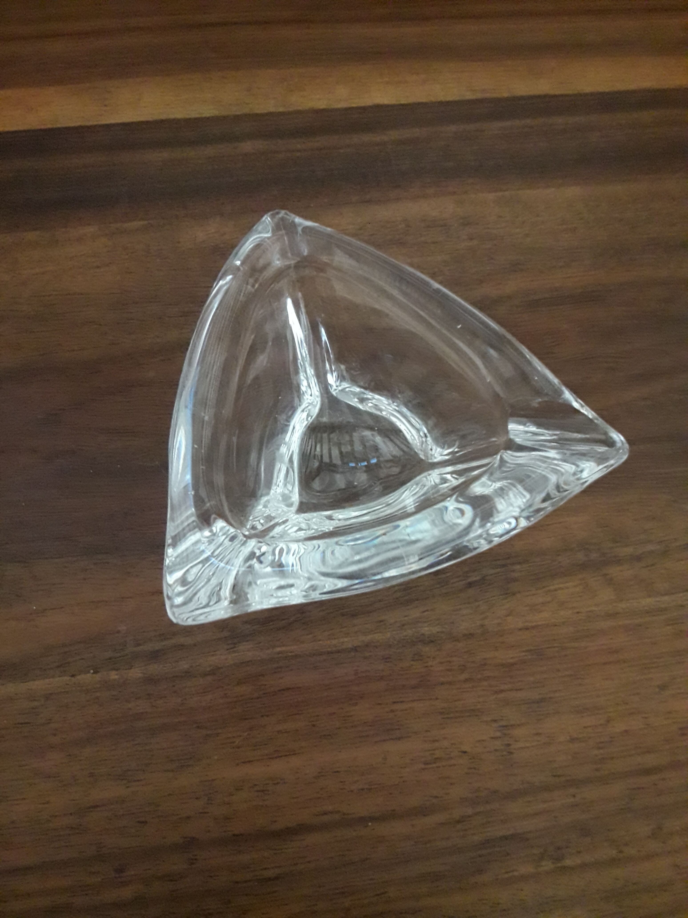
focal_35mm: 28
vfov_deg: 63.4
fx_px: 742
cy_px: 459
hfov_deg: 49.7
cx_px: 344
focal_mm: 3.7
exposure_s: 1/17
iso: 640
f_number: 1.9
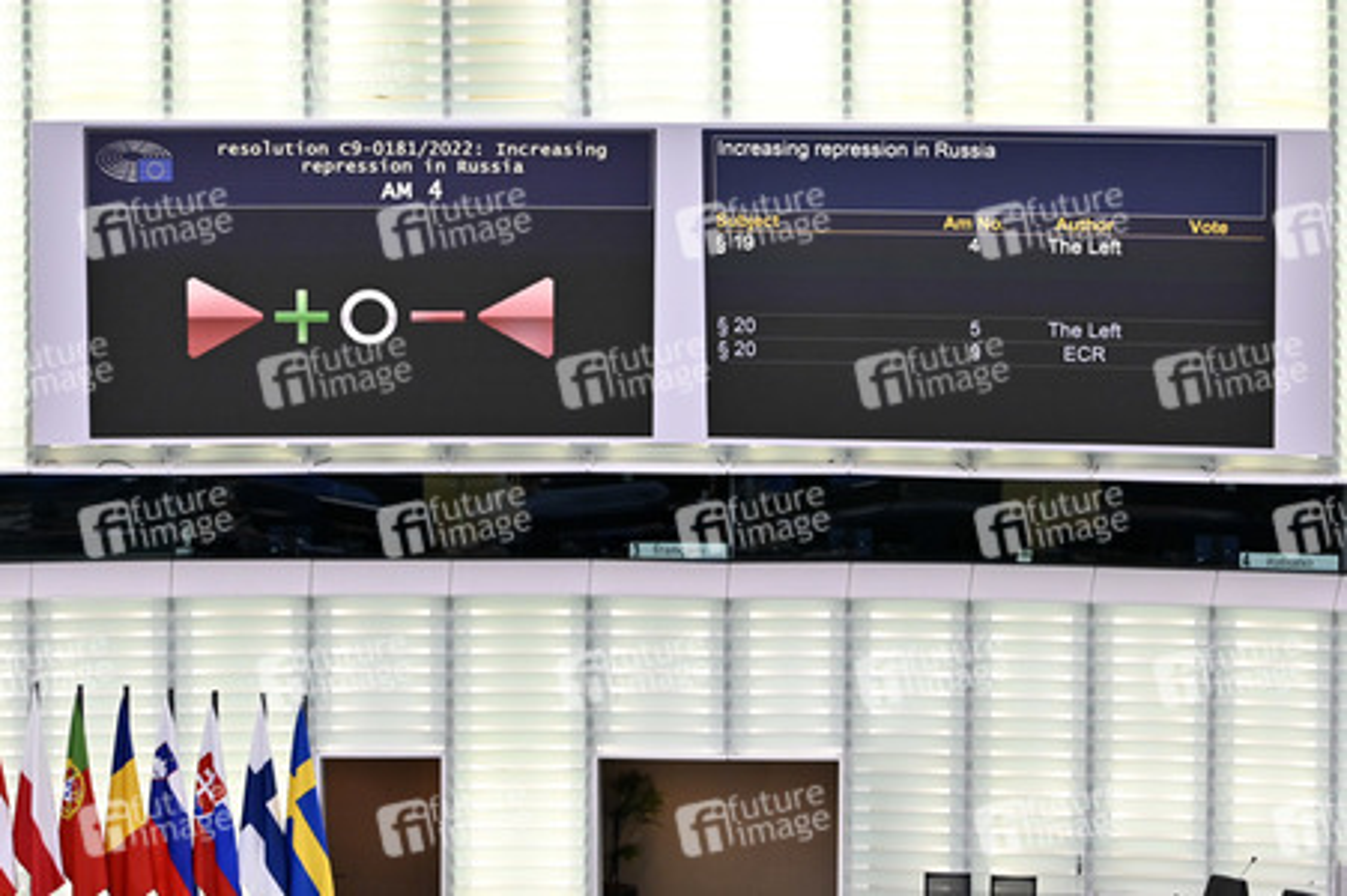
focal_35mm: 82
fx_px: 3066
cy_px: 448
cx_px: 674
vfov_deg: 16.6
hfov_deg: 24.8
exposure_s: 1/400
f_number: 4
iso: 1600
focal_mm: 82
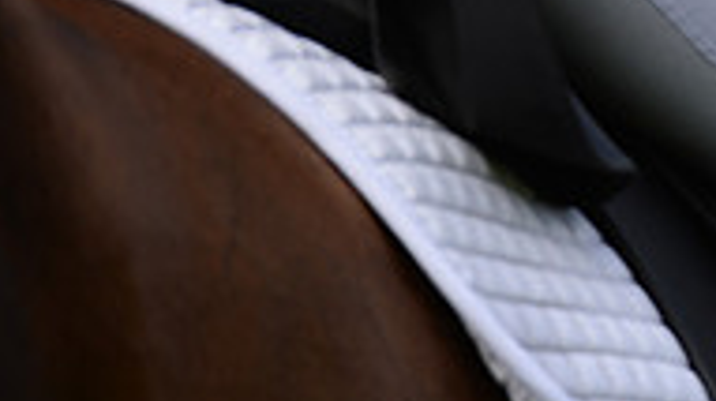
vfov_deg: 1.0
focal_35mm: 1271
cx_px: 1083
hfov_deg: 1.7
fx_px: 24107
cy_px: -109
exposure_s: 1/1000
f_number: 4
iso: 250
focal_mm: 400
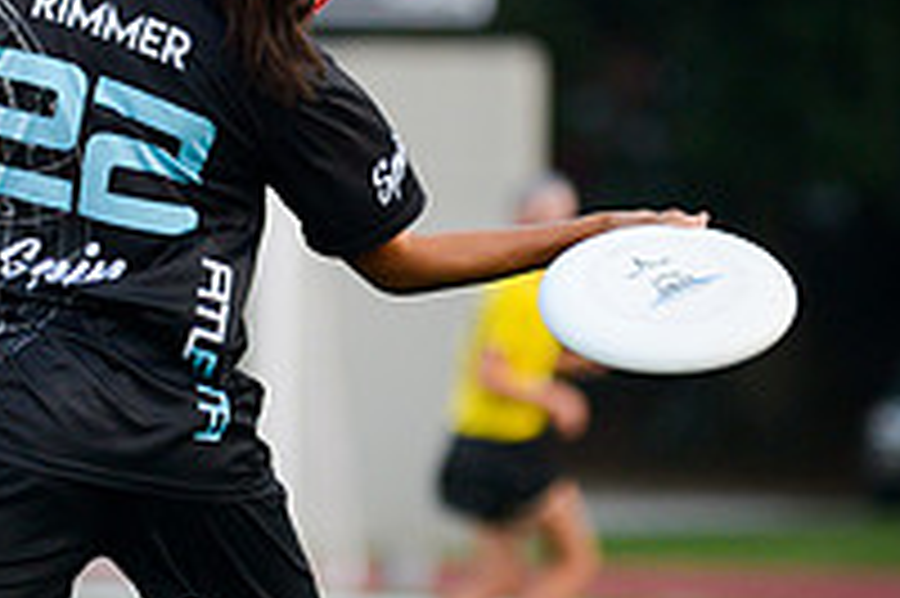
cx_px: 54
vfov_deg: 2.4
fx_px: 14488
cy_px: 7
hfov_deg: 3.6
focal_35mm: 580
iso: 1250
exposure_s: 1/640
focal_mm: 200
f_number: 3.5
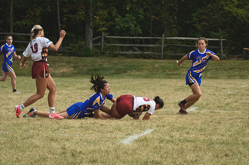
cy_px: 105
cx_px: 91
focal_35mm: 337
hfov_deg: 6.1
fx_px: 2328
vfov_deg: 4.1
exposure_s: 1/1000
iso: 180
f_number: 5
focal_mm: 150
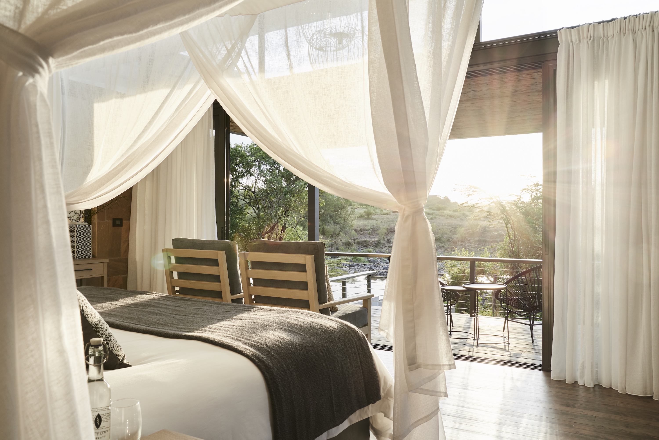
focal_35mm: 29
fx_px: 531
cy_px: 220
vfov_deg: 45.0
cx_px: 330
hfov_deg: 63.6
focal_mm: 29
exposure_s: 1/10
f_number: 11
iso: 100
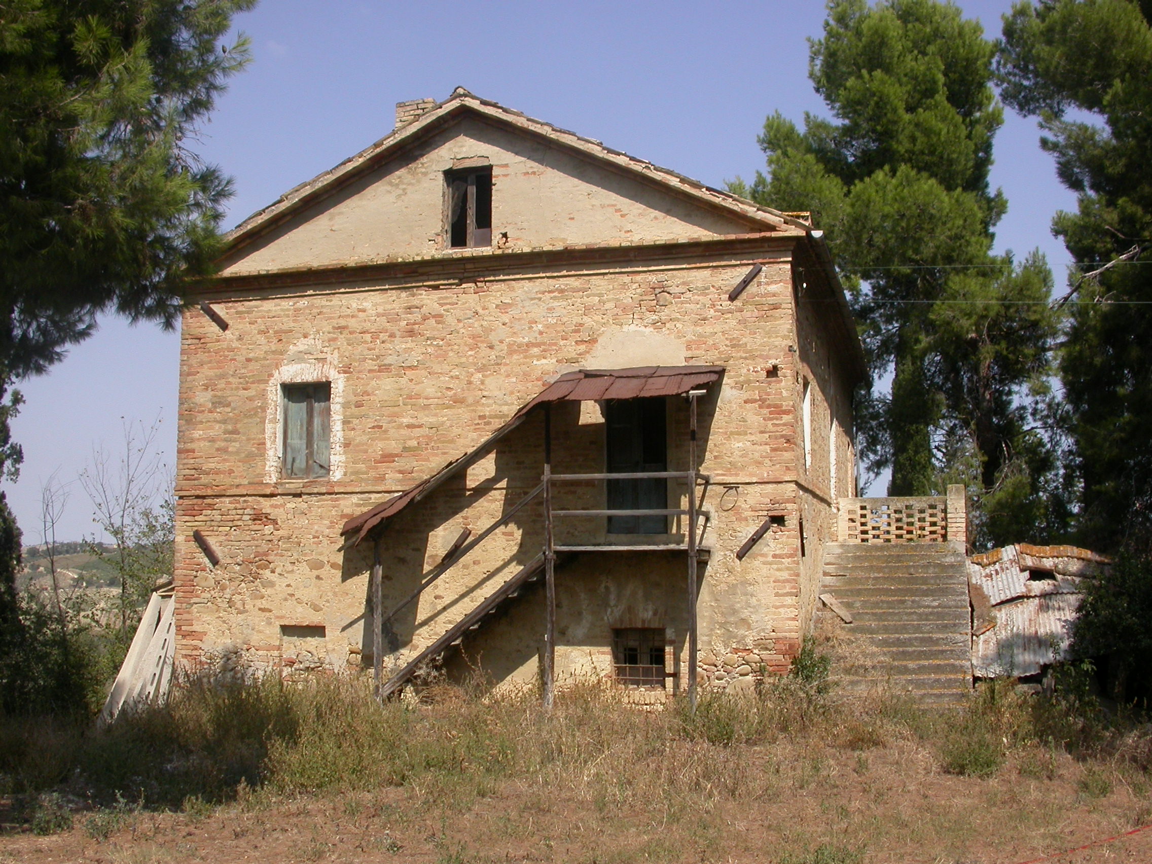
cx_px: 576
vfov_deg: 37.7
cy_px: 432
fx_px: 1265
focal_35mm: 38
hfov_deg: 49.0
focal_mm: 7.85
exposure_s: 1/314
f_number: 7.5
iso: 100
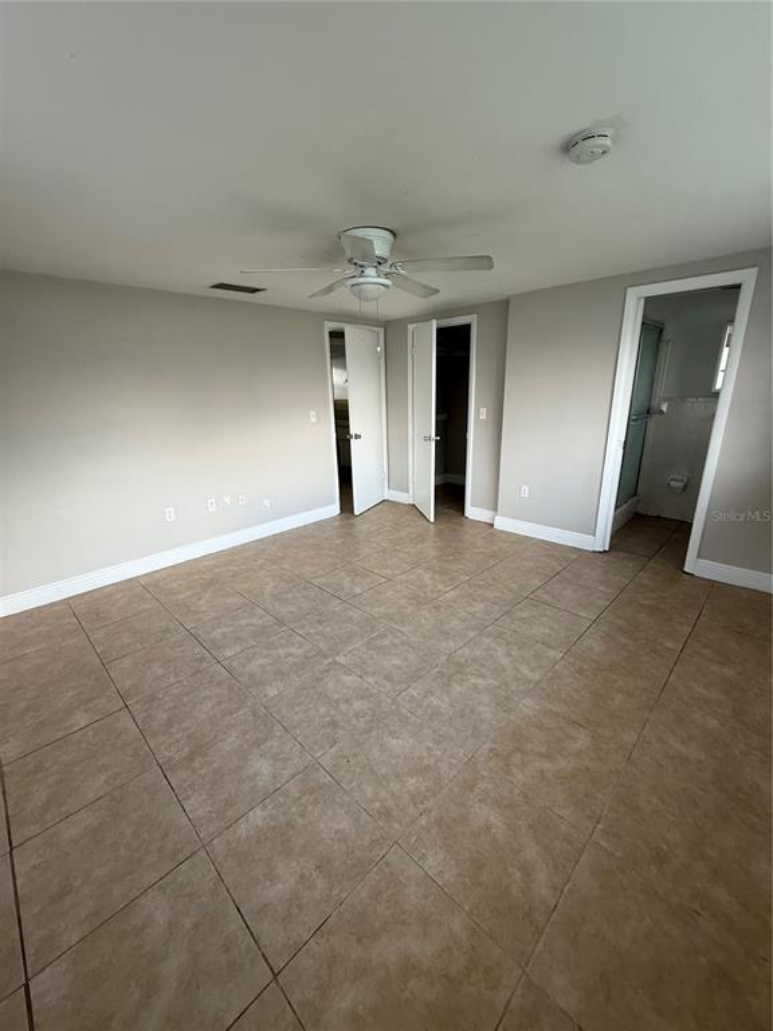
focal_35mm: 14
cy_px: 516
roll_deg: +1.0
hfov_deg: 85.7
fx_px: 417
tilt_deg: -14.6
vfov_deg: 102.1
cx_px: 386
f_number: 2.2
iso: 200
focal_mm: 2.22
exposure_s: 1/120
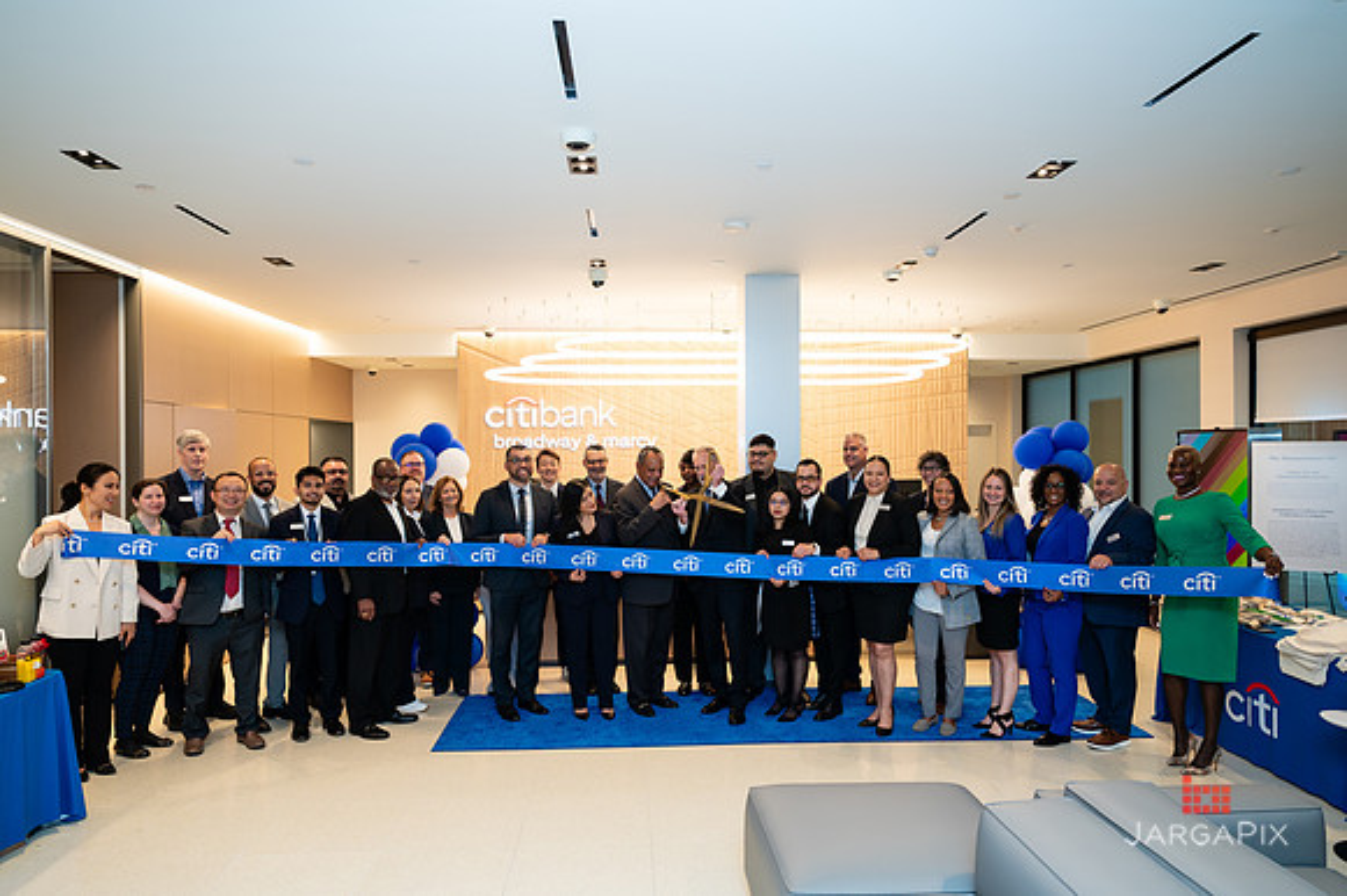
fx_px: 901
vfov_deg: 52.9
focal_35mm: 24
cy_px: 448
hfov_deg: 73.6
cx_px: 674
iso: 400
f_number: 4
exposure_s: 1/160
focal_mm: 24
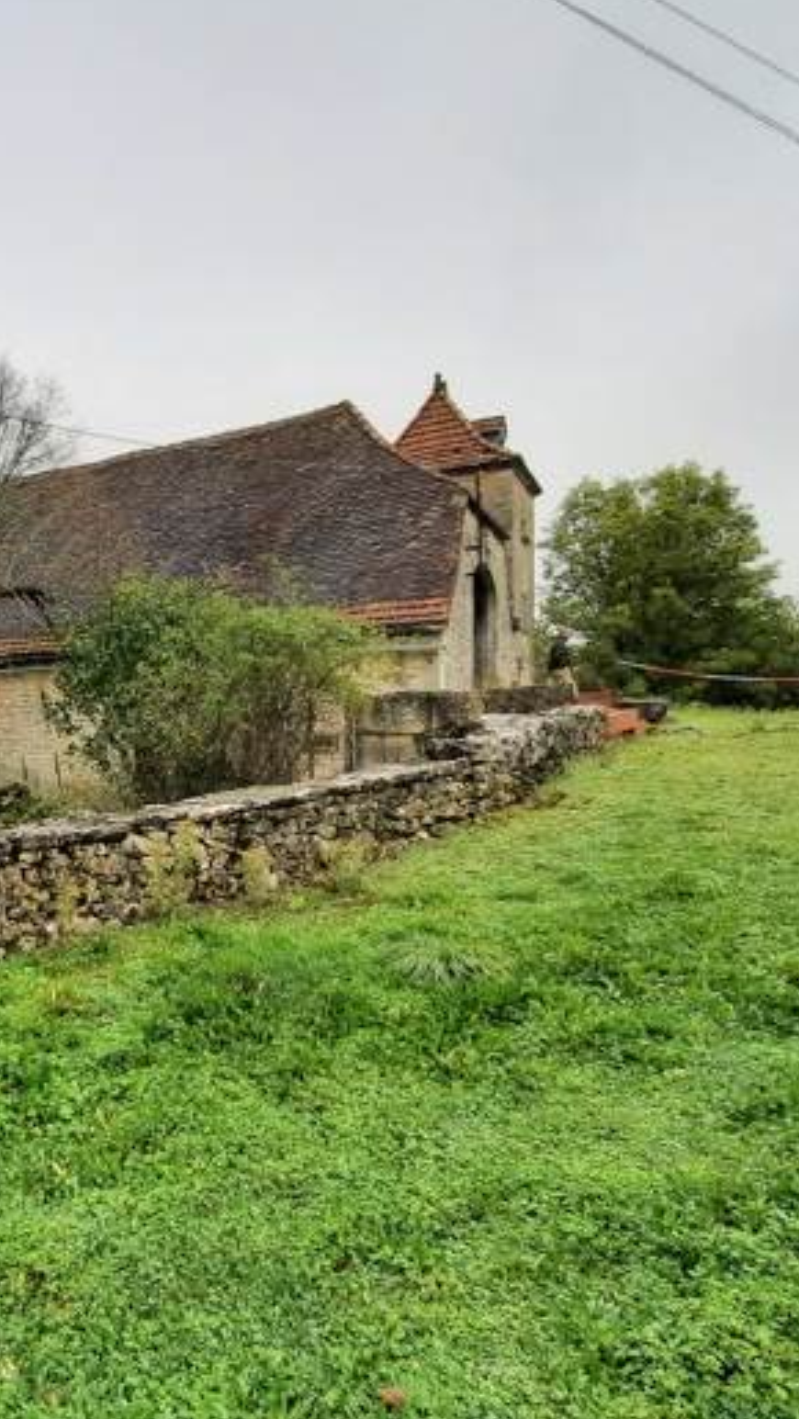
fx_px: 828
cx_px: 72
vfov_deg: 81.0
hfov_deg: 46.2
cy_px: 763
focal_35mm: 22
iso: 40
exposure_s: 1/744
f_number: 2.2
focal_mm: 1.74
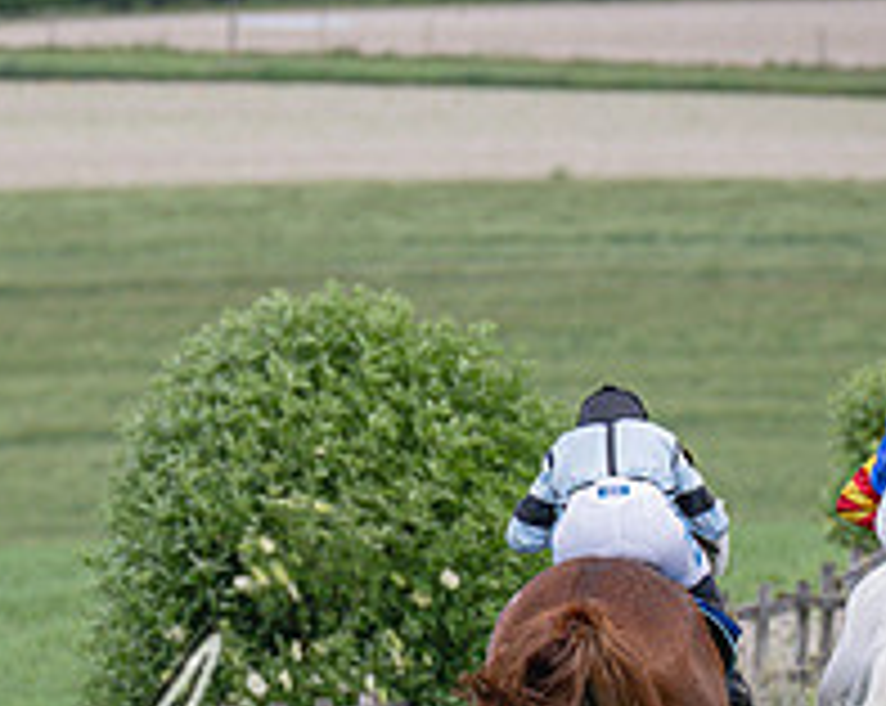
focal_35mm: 993
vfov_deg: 1.6
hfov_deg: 2.0
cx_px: 396
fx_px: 26000
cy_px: 649
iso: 400
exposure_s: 1/1600
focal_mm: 200
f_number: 4
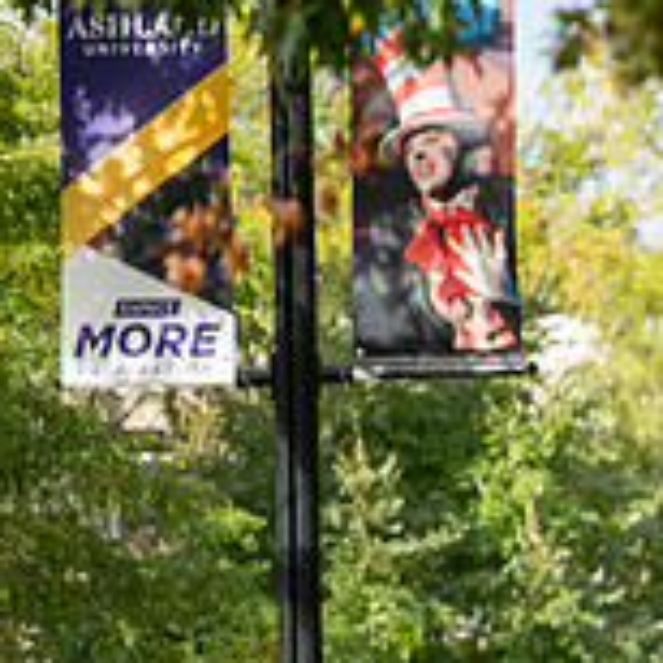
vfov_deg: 2.9
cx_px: 1240
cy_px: 579
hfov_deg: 2.9
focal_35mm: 607
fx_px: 13153
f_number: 3.2
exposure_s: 1/500
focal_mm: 190
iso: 160
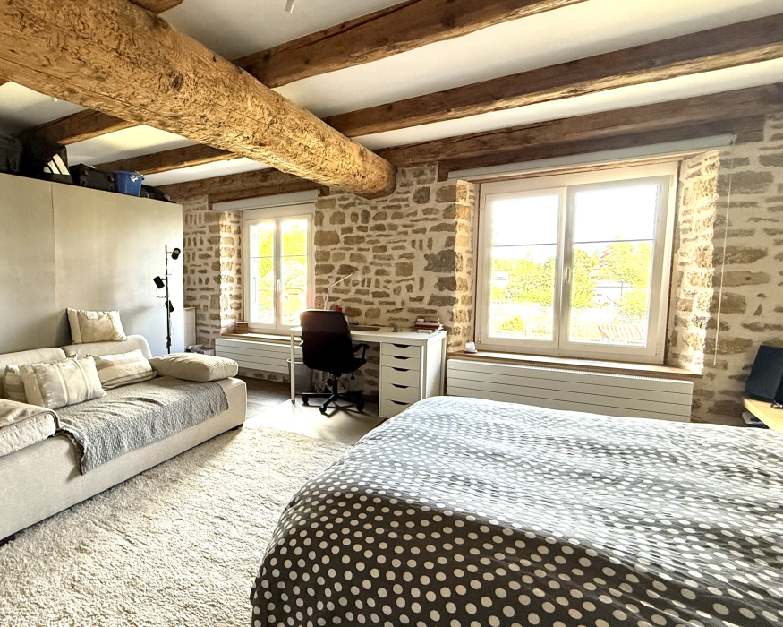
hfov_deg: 76.7
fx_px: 463
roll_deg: +0.8
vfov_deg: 68.1
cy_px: 316
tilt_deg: -5.2
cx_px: 236
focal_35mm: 20
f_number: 2.2
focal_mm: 2.22
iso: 320
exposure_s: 1/99
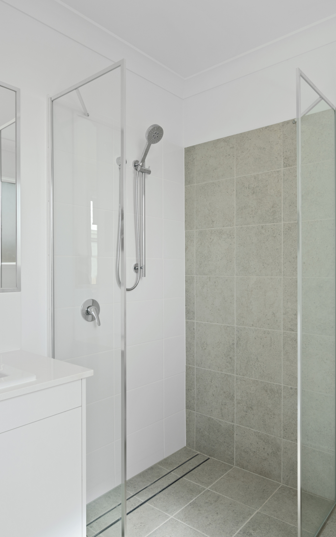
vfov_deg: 72.5
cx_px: 176
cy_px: 271
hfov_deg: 49.3
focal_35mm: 25
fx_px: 366
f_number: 8
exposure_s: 1/20
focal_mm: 16
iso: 200
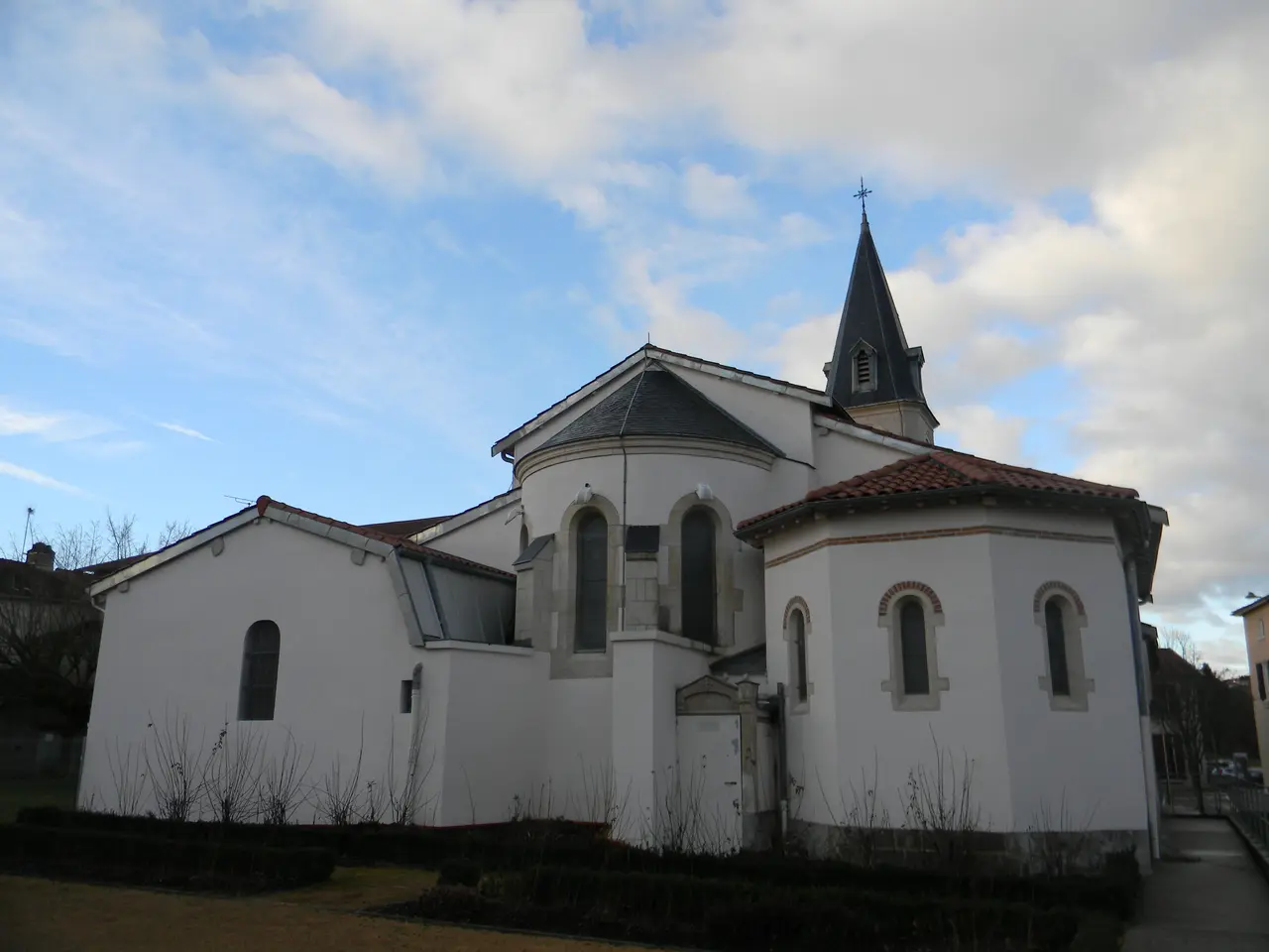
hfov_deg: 63.4
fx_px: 1026
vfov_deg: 49.7
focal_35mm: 28
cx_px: 634
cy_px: 476
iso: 80
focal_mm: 5
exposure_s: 1/277
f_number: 3.5
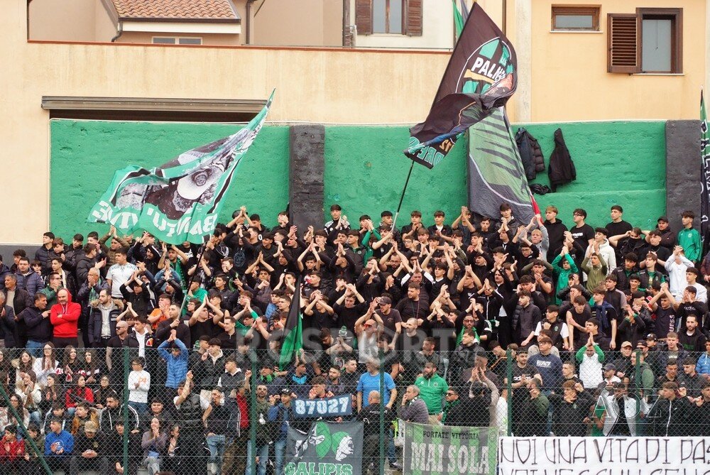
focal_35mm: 203
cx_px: 355
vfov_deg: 6.8
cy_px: 238
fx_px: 4008
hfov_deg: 10.1
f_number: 2.8
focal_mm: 135
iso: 1600
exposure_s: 1/2500
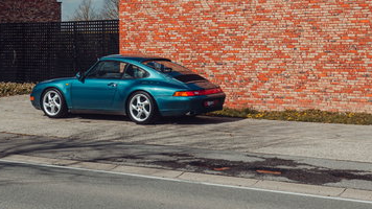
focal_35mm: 79
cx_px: 106
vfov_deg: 15.1
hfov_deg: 26.6
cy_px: 25
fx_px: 779
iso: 100
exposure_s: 1/200
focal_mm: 35
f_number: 7.1
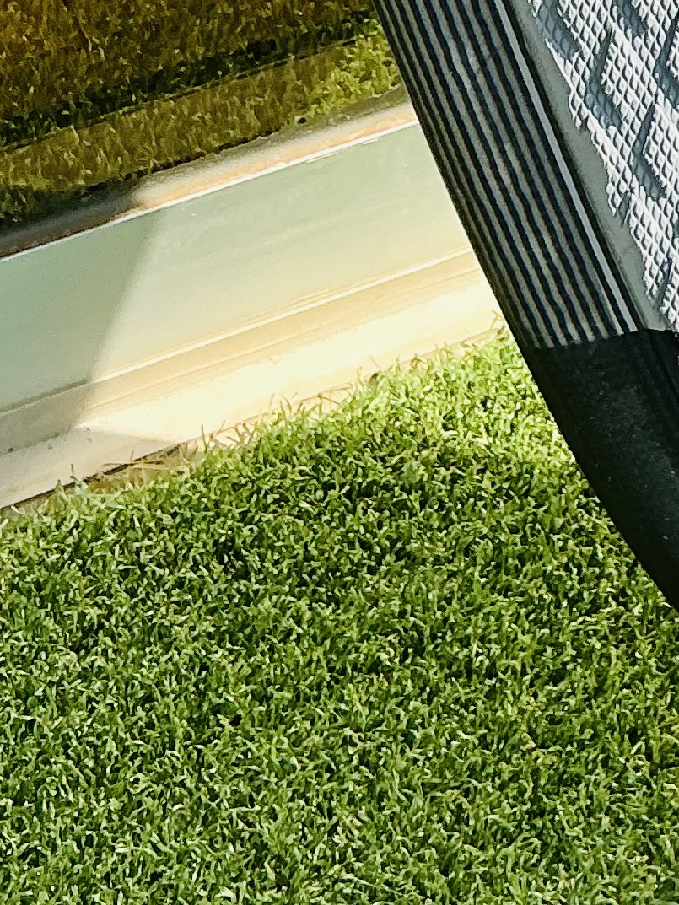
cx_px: 930
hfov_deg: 13.0
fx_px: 2850
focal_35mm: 109
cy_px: -366
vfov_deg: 16.7
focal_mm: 3
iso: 25
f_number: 1.8
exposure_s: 1/1377
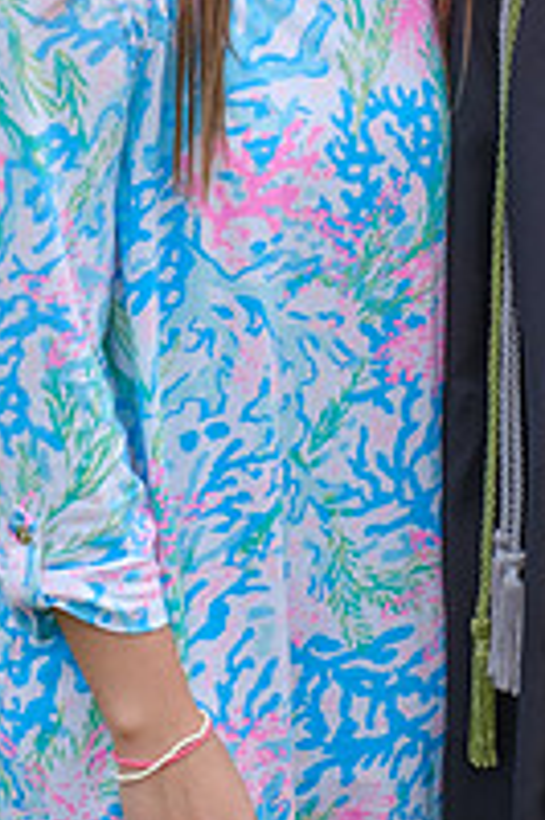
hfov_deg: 8.6
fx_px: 3639
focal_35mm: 160
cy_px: -97
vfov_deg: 12.6
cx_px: 328
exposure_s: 1/250
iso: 400
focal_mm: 31.1
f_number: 10
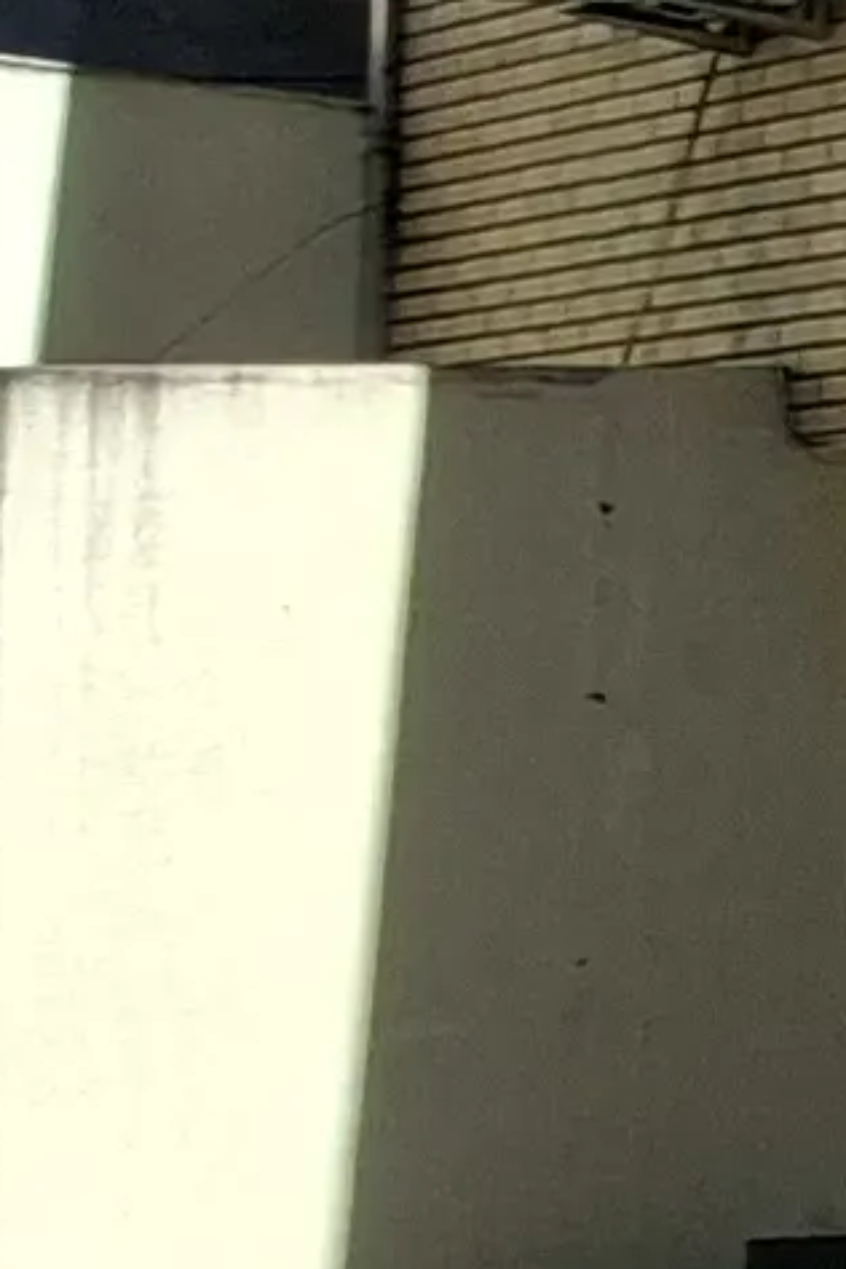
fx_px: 4018
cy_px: 755
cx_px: 3258
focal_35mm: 114
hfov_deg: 8.1
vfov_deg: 17.9
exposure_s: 1/1319
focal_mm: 1.74
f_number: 2.2
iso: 40
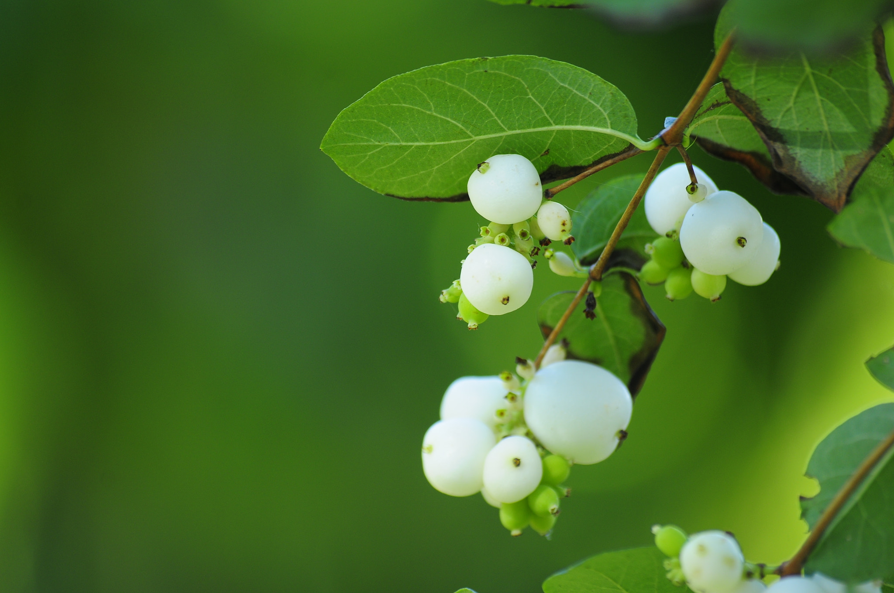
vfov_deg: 4.2
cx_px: 447
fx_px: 8185
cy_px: 296
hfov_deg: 6.3
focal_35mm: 330
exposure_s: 1/160
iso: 200
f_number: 5.6
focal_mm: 220
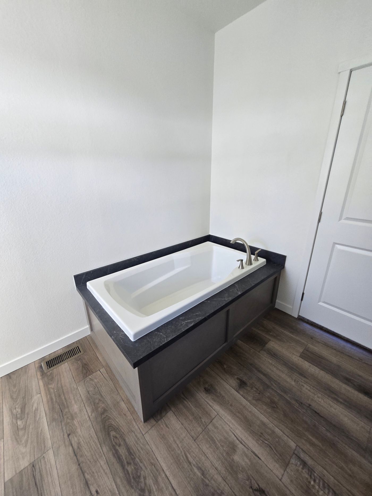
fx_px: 186
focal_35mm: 13
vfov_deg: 106.2
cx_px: 186
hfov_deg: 89.9
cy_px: 248
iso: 100
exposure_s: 1/60
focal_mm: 2.2
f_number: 2.2
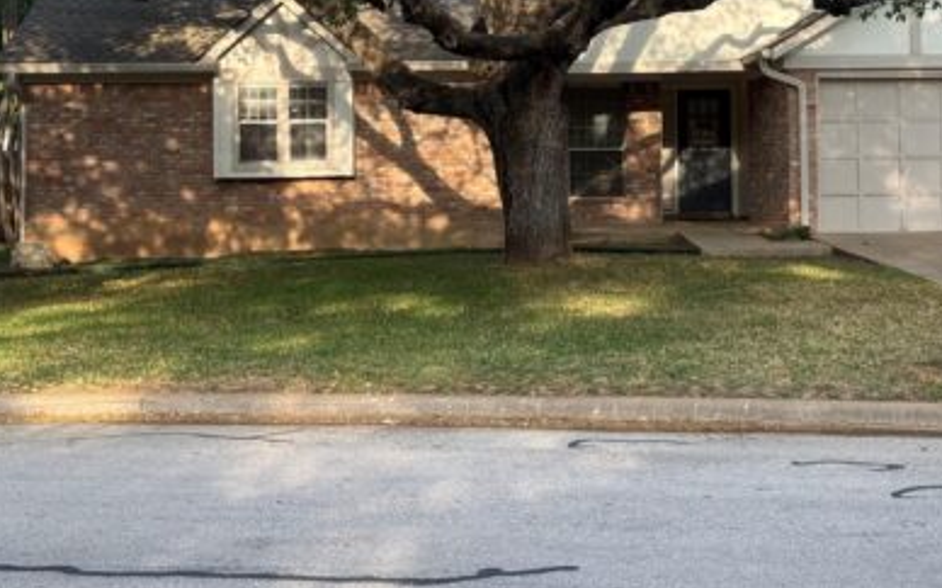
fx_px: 1796
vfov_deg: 18.5
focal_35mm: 70
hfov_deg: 29.3
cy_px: 151
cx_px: 594
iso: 64
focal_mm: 6.76
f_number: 1.78
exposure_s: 1/837
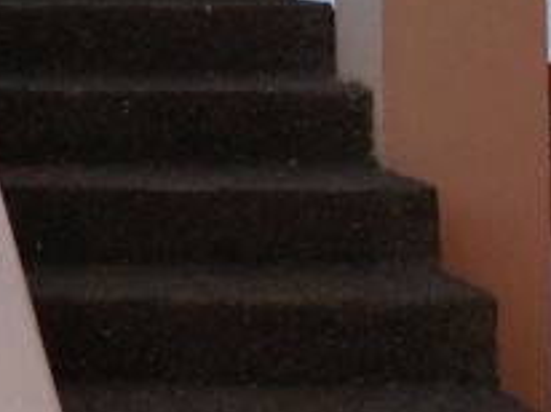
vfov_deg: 8.3
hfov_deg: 10.3
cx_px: -594
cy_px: -166
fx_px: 2782
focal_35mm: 175
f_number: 2.4
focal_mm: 4.28
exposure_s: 1/2747
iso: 50
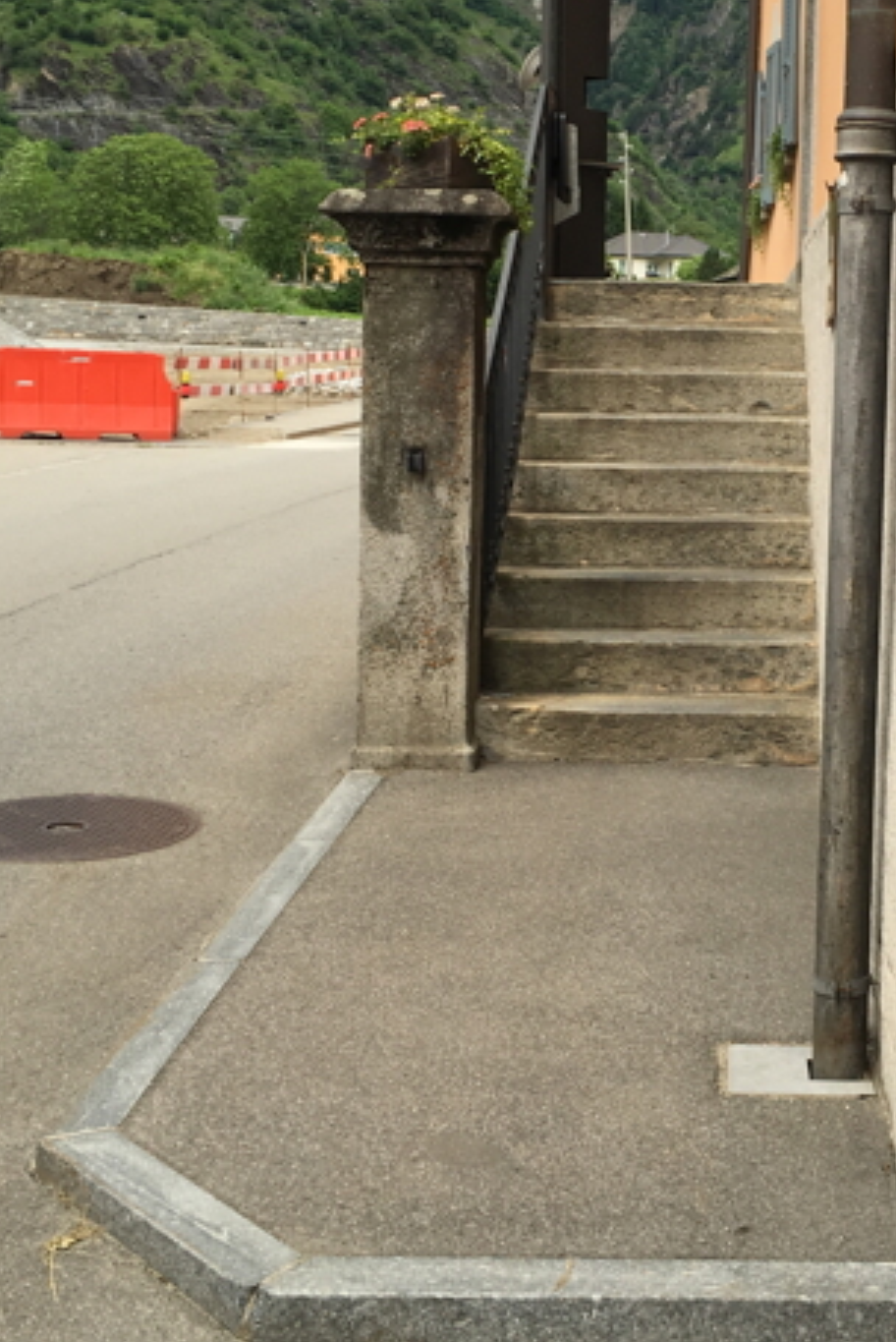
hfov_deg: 25.0
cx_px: 743
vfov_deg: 37.2
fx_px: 1976
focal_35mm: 53
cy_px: 481
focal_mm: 4.15
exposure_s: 1/427
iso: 25
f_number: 2.2
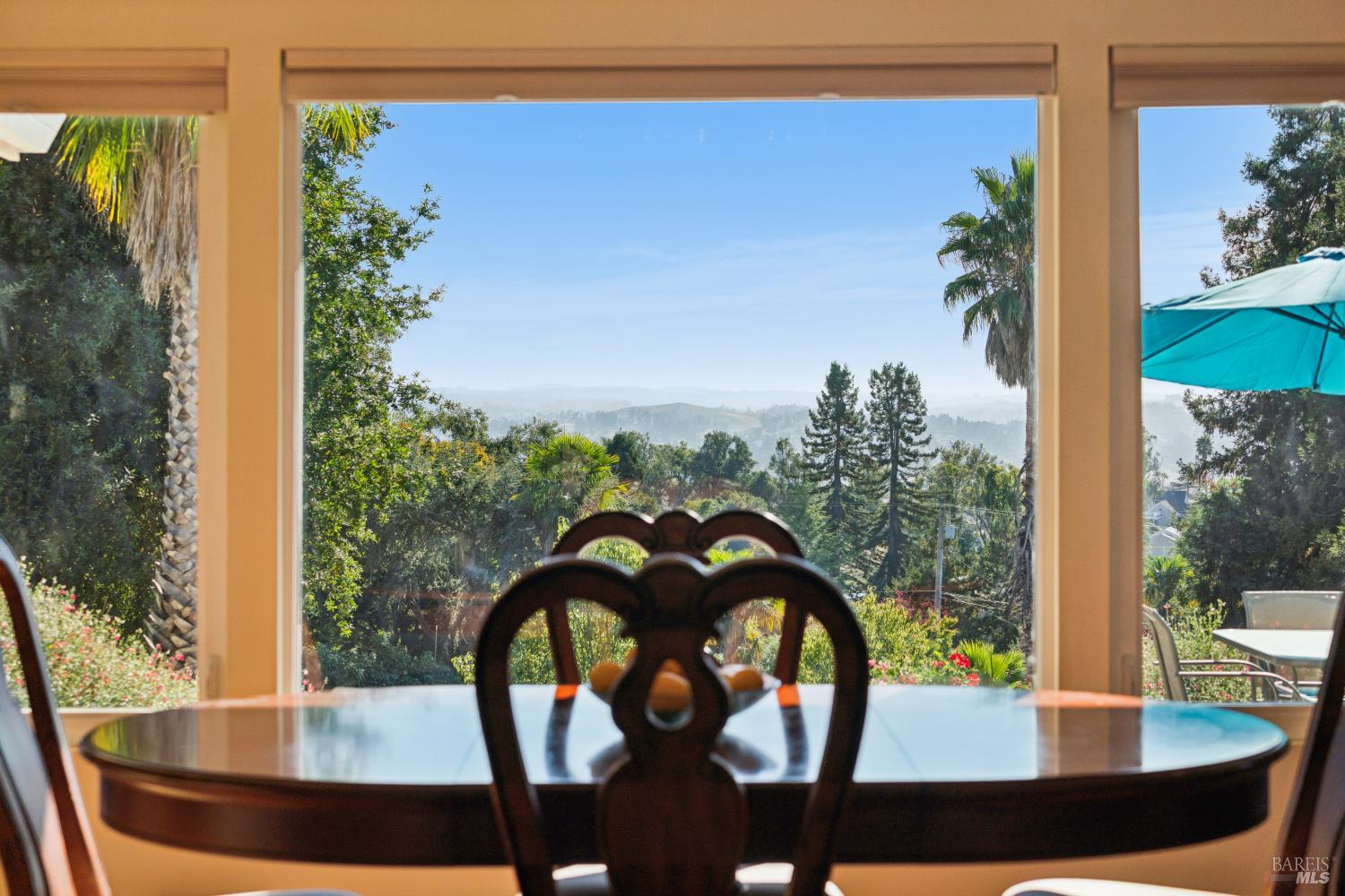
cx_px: 672
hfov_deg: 28.8
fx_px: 2615
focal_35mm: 70
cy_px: 448
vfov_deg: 19.5
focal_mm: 70
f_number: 6.3
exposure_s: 1/640
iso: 320
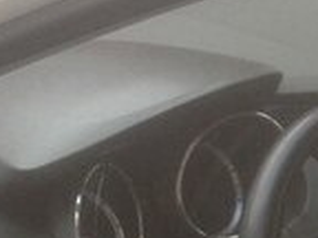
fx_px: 1387
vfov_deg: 9.6
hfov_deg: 12.5
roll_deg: +0.3
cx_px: 473
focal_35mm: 151
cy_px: 321
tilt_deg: -27.4
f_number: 2.4
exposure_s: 1/120
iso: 100
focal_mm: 4.12
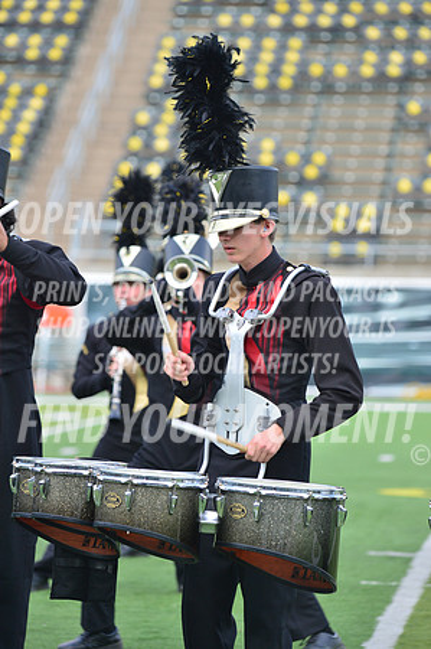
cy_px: 324
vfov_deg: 9.4
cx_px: 216
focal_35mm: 220
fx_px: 3960
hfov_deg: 6.2
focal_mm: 220
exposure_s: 1/400
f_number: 5.6
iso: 200
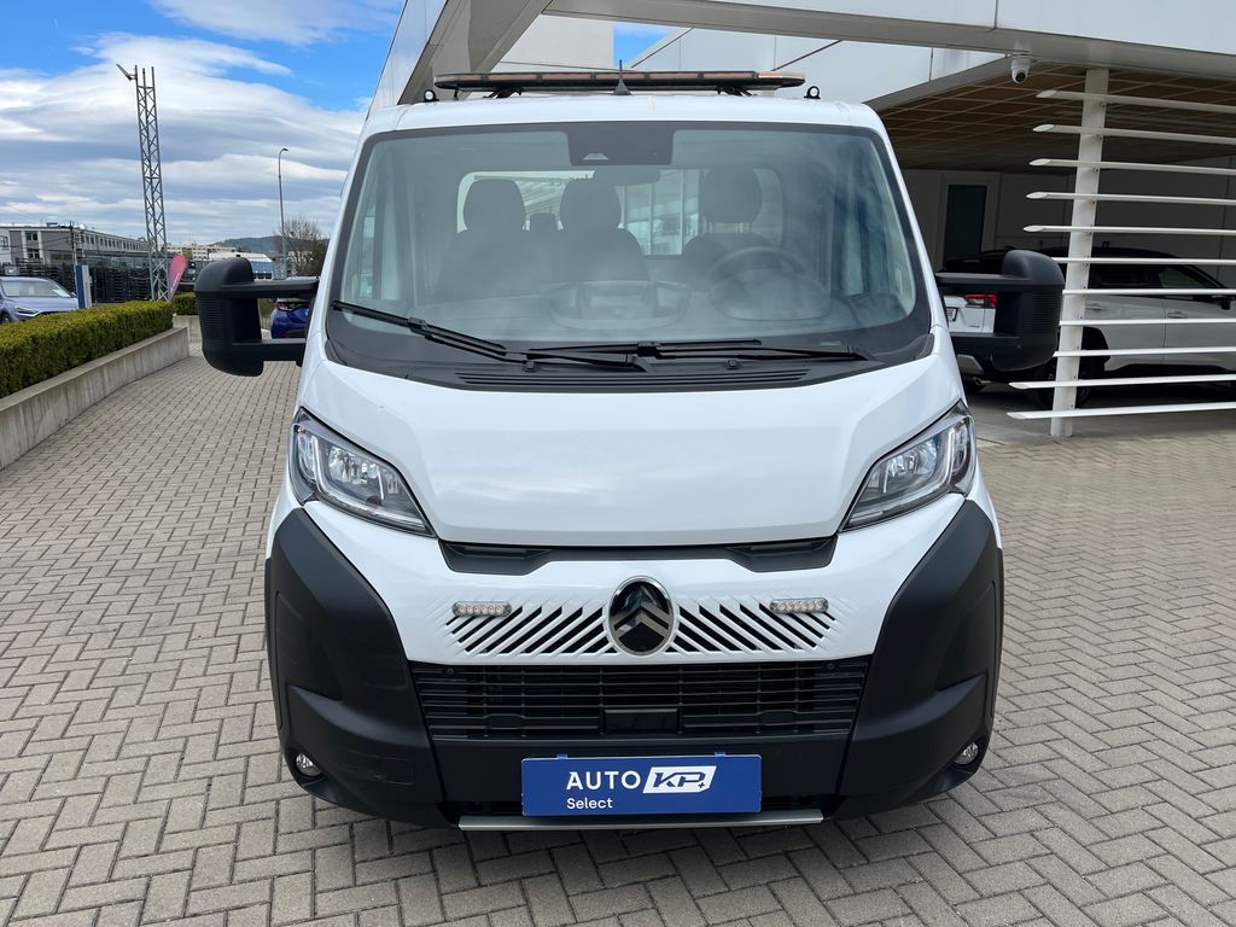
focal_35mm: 26
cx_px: 618
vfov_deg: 53.1
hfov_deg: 67.3
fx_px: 928
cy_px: 464
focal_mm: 5.1
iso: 50
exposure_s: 1/3215
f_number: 1.6
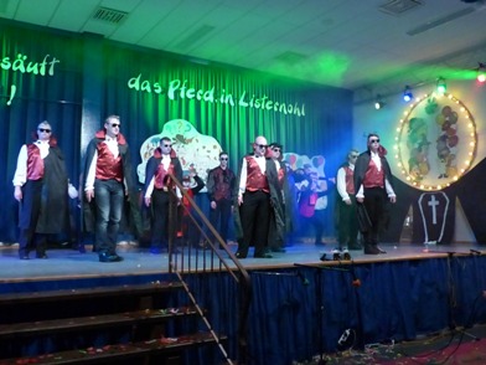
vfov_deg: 41.8
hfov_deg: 54.0
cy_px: 182
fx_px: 477
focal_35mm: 34
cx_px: 243
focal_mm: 6
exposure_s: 1/160
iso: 1600
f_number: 3.2
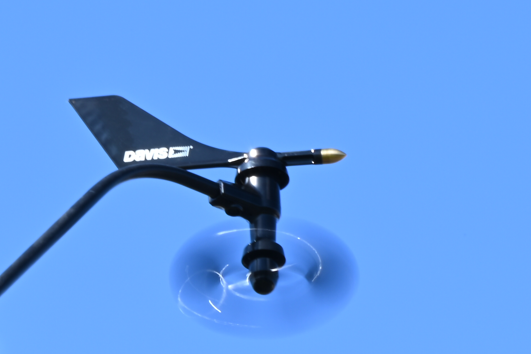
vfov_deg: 6.8
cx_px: 265
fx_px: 2979
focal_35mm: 202
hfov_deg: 10.2
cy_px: 176
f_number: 36
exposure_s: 1/3
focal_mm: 200
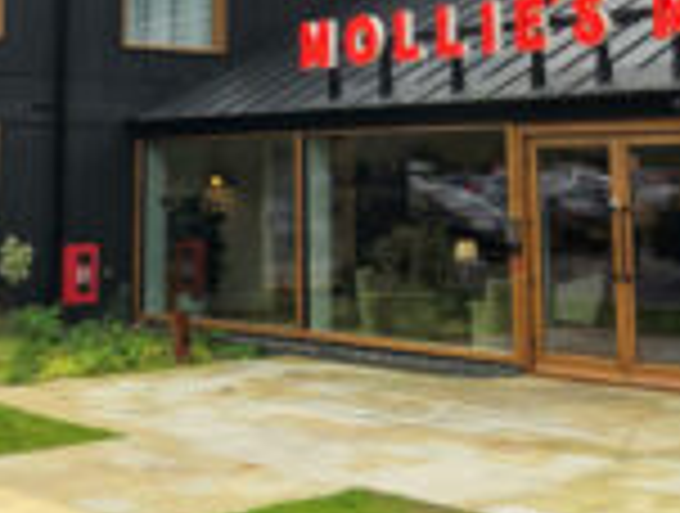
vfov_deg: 19.3
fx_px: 1457
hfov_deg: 26.2
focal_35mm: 74
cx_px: 284
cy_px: -14
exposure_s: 1/218
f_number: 1.8
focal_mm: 4
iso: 20
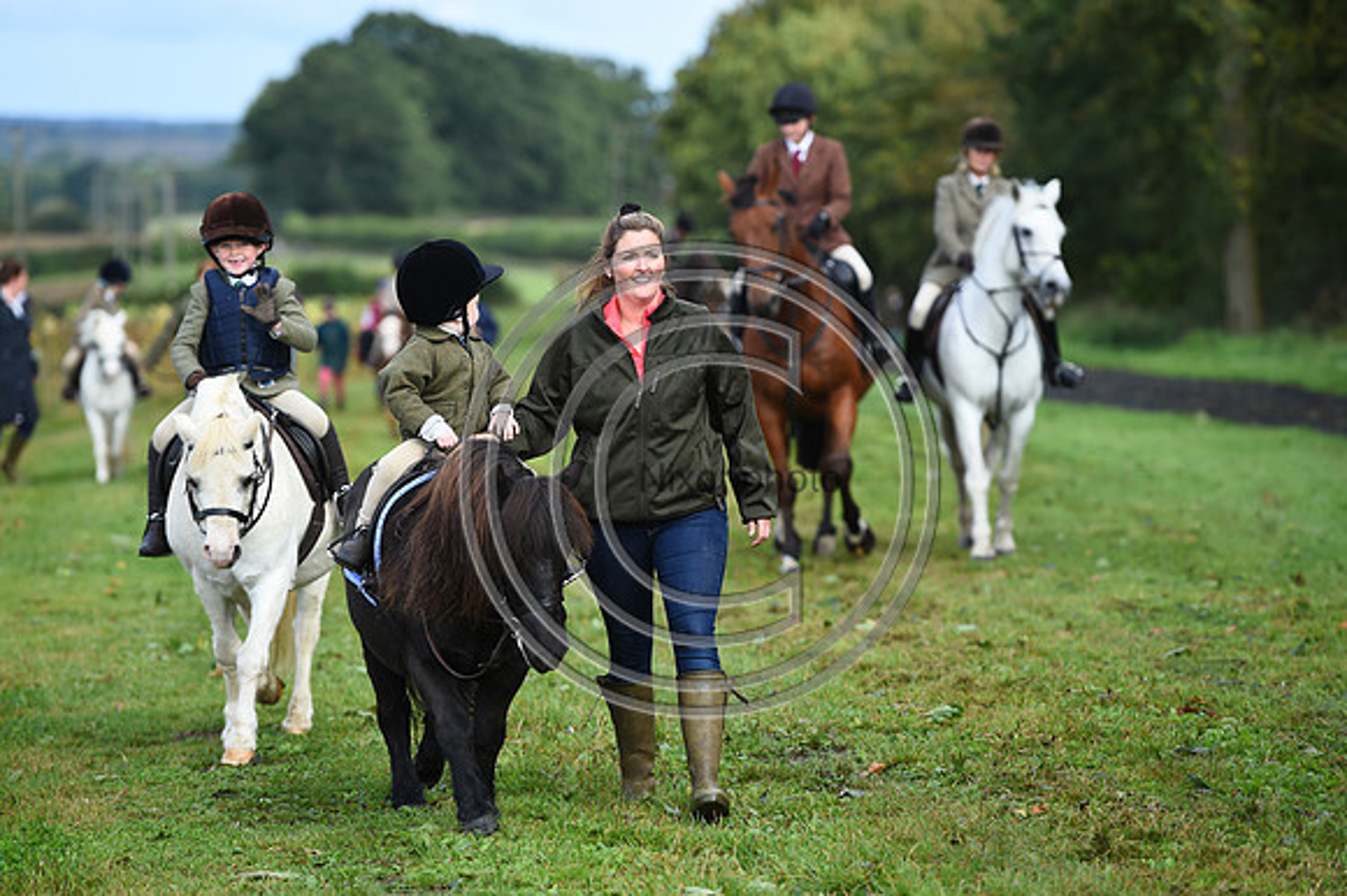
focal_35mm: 185
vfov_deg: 7.4
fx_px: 6918
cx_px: 674
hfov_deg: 11.1
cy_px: 448
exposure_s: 1/640
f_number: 4
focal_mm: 185
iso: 250
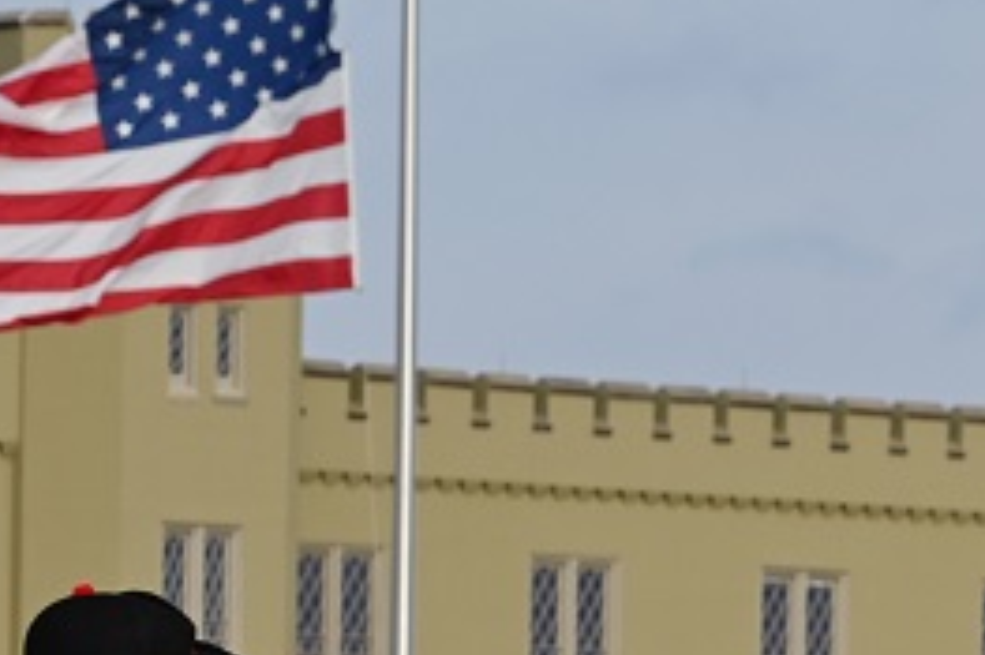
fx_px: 14027
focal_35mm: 513
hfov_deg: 4.0
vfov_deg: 2.7
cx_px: 1345
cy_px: 861
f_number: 8
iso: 200
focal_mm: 135
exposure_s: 1/800
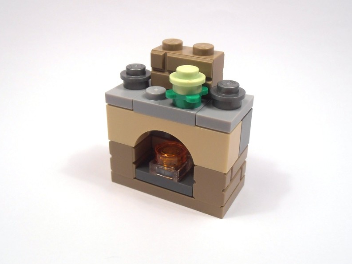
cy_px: 128
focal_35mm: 42
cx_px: 168
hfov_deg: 44.8
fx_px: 427
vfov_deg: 34.4
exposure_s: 1/100
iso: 80
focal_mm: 6.61
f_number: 3.9
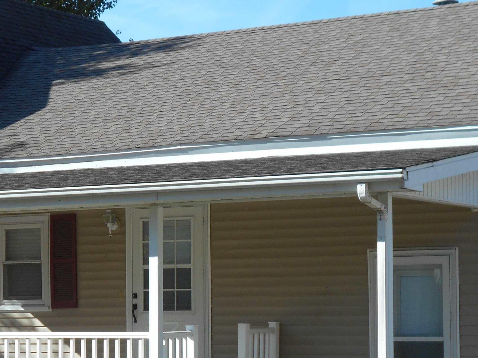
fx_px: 1629
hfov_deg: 16.6
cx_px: 135
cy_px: 296
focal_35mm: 118
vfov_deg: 12.5
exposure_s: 1/400
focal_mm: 11.6
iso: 80
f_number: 5.3
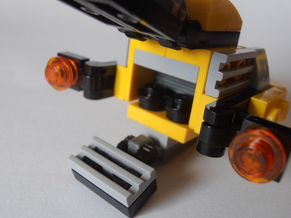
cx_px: 146
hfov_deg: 50.1
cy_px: 109
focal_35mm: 37
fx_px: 311
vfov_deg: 38.7
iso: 125
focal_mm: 6.61
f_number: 3.9
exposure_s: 1/15
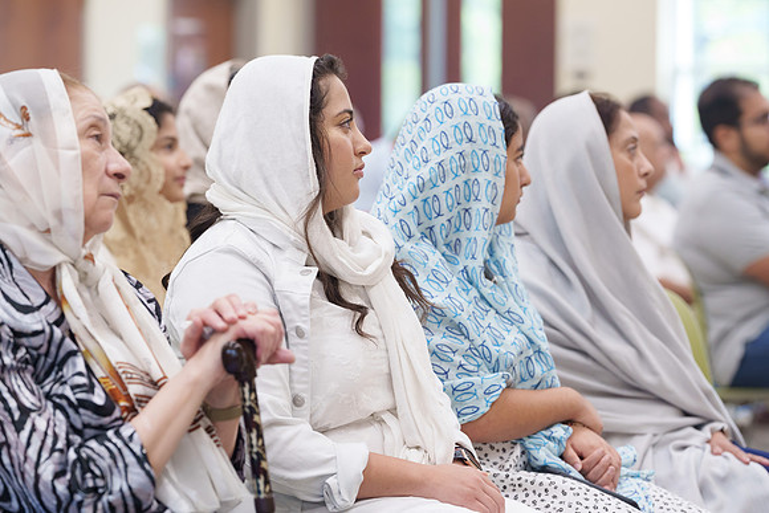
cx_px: 384
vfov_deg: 9.3
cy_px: 256
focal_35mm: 148
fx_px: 3162
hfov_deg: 13.9
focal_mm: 148
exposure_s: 1/80
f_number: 4.5
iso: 1600
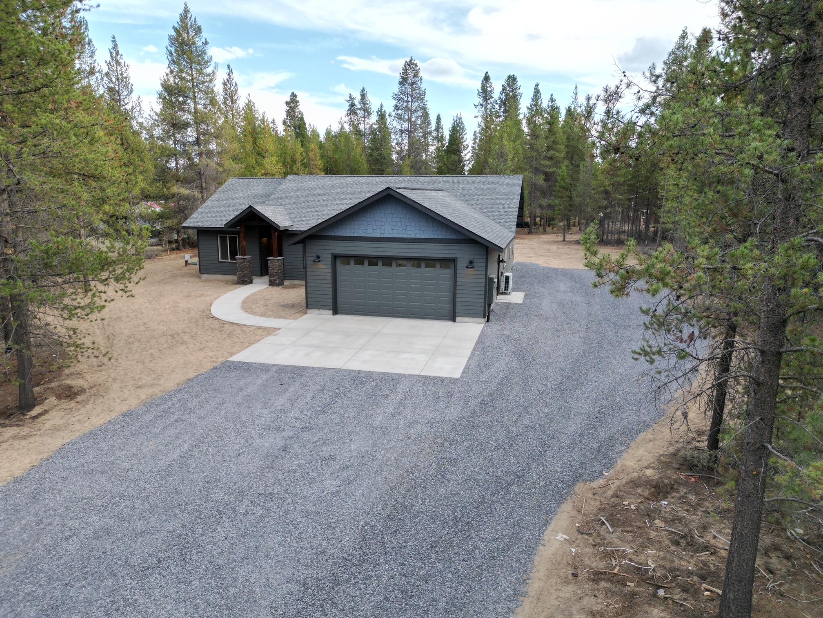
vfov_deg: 56.8
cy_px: 309
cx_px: 412
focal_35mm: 24
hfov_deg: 71.6
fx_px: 571
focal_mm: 6.72
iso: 140
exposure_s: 1/640
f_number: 1.7
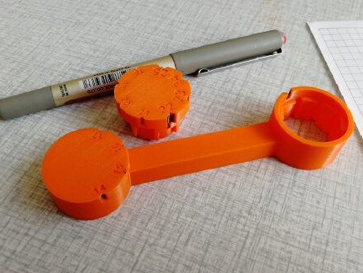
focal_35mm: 33
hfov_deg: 55.3
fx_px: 346
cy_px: 121
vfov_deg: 42.9
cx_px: 166
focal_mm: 3.95
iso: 50
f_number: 2.2
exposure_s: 1/102
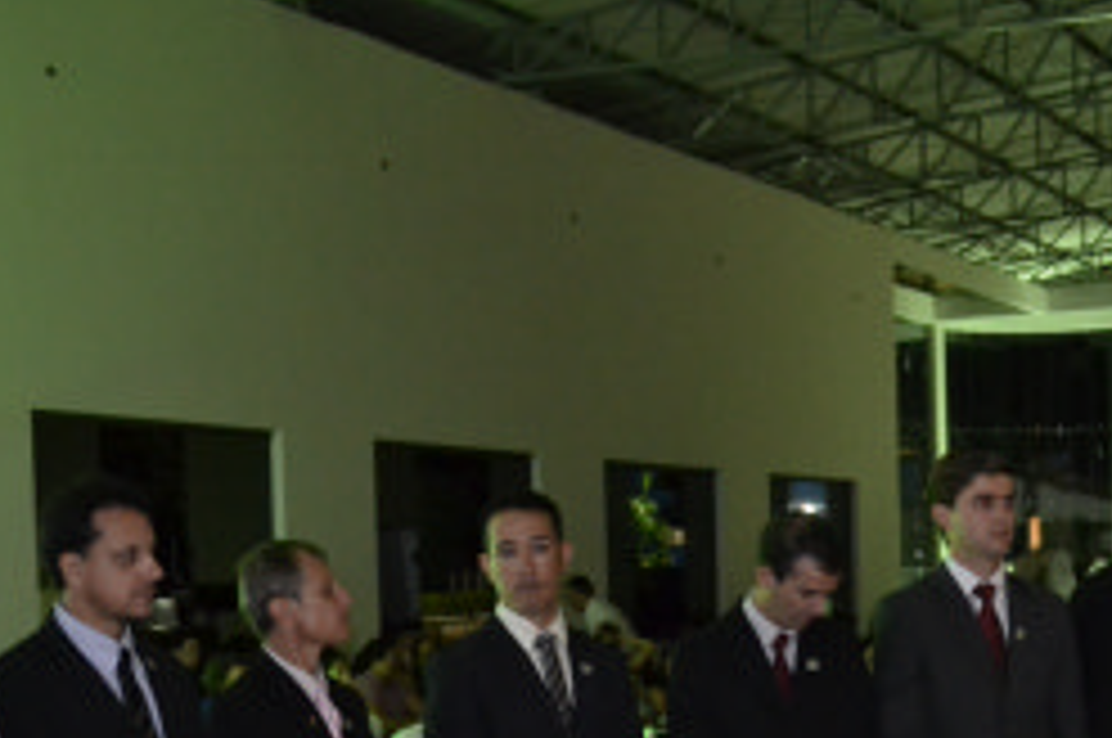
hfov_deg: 25.6
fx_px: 2437
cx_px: 702
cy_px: 740
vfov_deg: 16.9
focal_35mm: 79
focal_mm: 26
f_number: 4.2
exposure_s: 1/60
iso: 3200
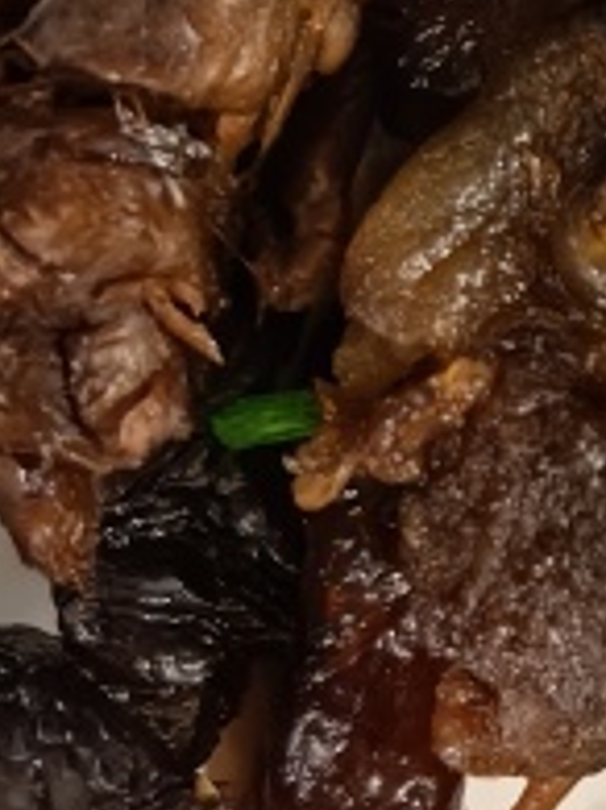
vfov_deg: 13.3
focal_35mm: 148
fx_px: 3458
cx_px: 1295
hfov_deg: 9.3
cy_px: 114
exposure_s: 1/25
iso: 640
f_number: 2
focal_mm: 6.98
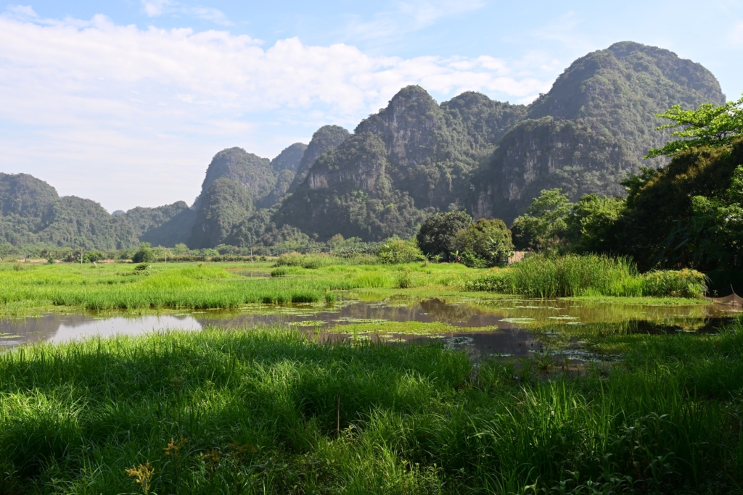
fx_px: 743
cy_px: 248
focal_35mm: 36
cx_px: 372
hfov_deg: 53.1
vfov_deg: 36.9
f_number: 8
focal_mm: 24
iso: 180
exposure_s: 1/250
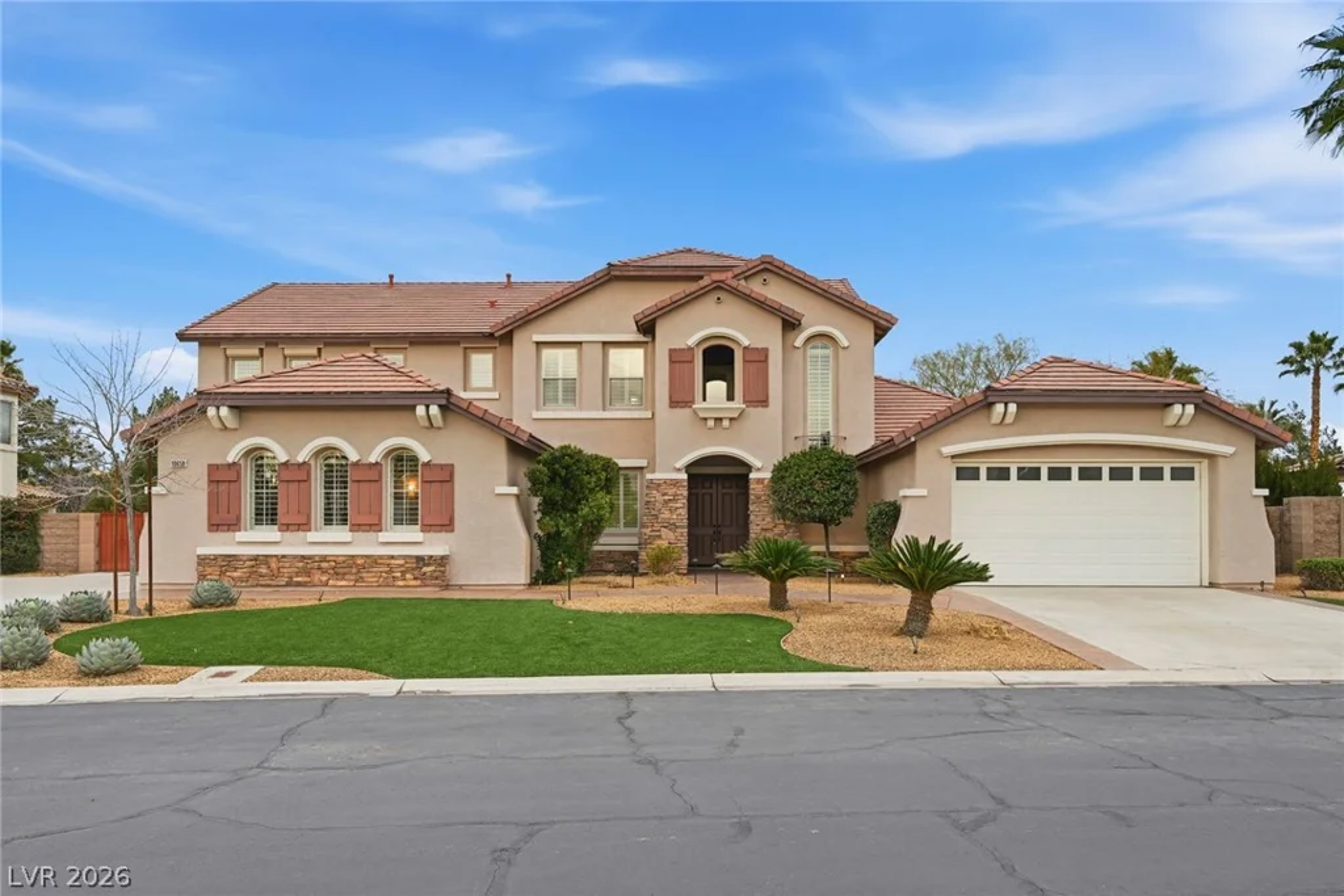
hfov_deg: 73.7
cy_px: 448
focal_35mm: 24
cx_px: 672
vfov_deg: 53.1
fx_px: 896
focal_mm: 24
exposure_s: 1/125
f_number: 10
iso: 64
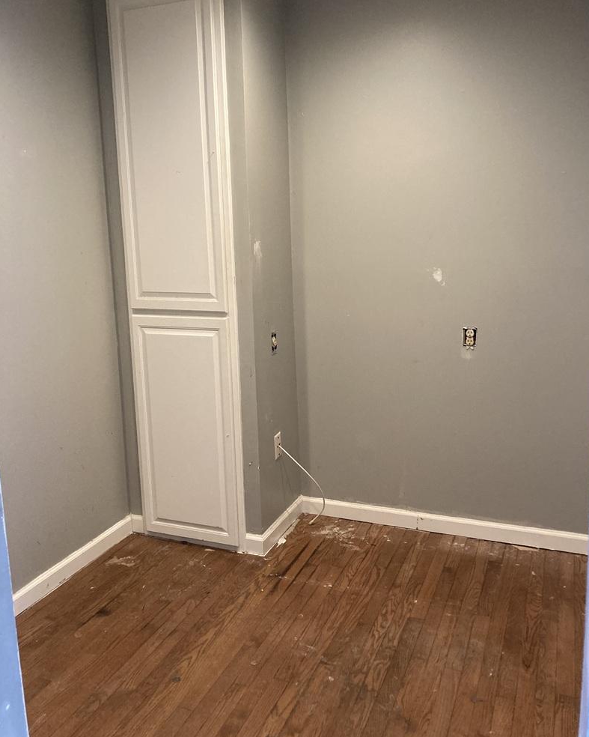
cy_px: 343
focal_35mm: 30
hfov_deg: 48.5
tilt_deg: -8.3
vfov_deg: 58.7
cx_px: 301
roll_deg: +1.9
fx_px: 654
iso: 250
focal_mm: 3.99
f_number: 1.8
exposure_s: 1/40
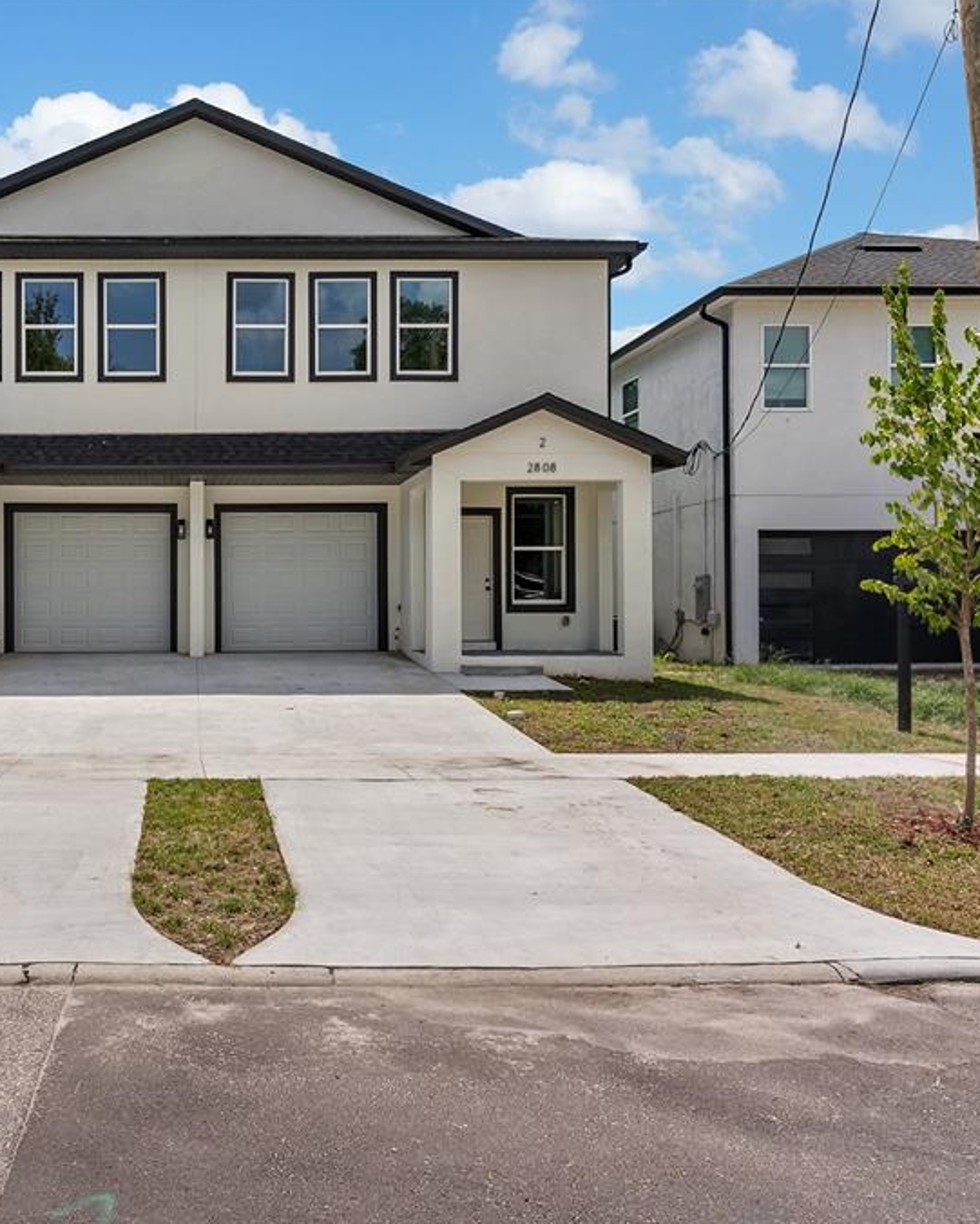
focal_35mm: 27
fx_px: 979
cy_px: 611
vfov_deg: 64.1
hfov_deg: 49.9
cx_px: 192
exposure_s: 1/100
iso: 100
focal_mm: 19
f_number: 8
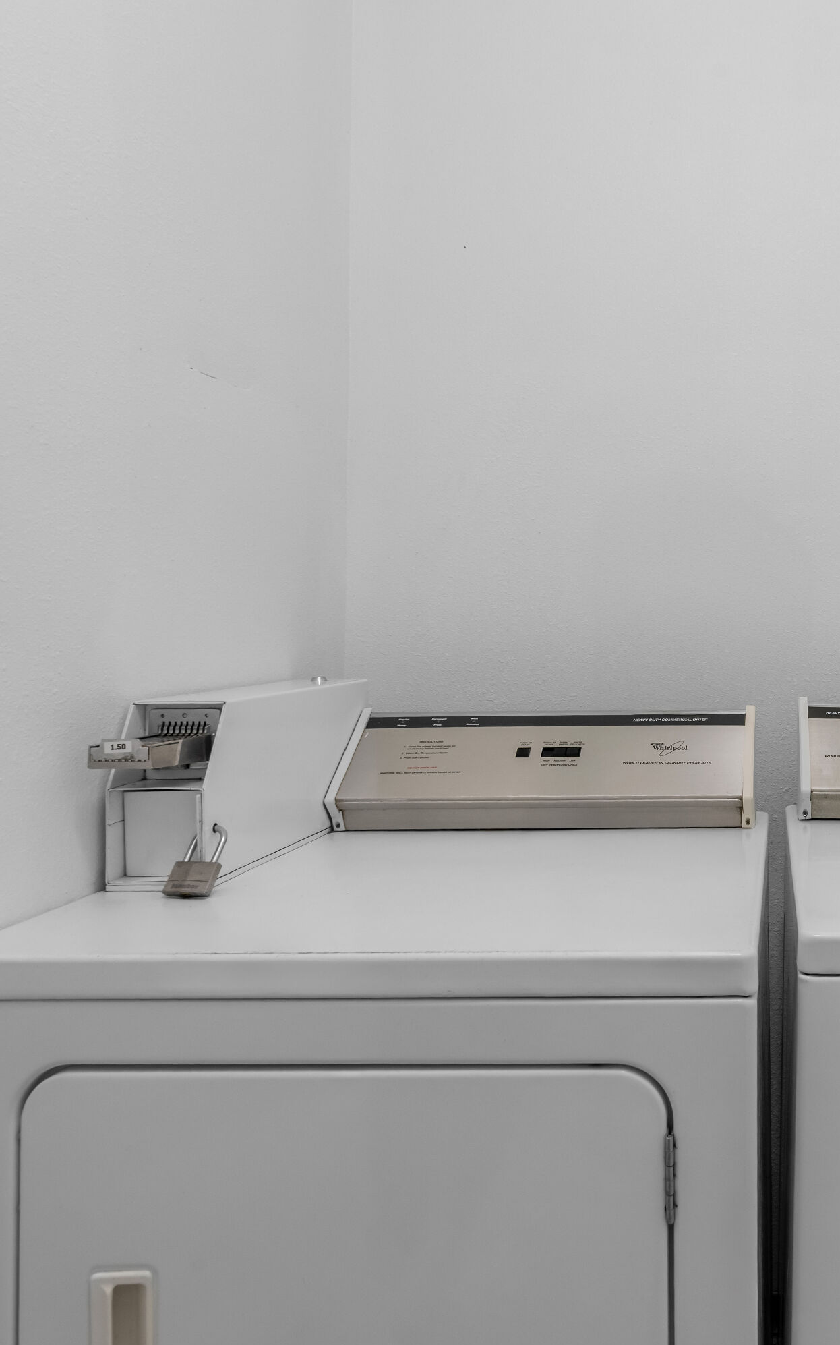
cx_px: 774
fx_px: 843
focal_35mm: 23
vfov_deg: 77.2
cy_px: 674
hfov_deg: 47.1
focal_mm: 15
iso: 250
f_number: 9
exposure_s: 1/3
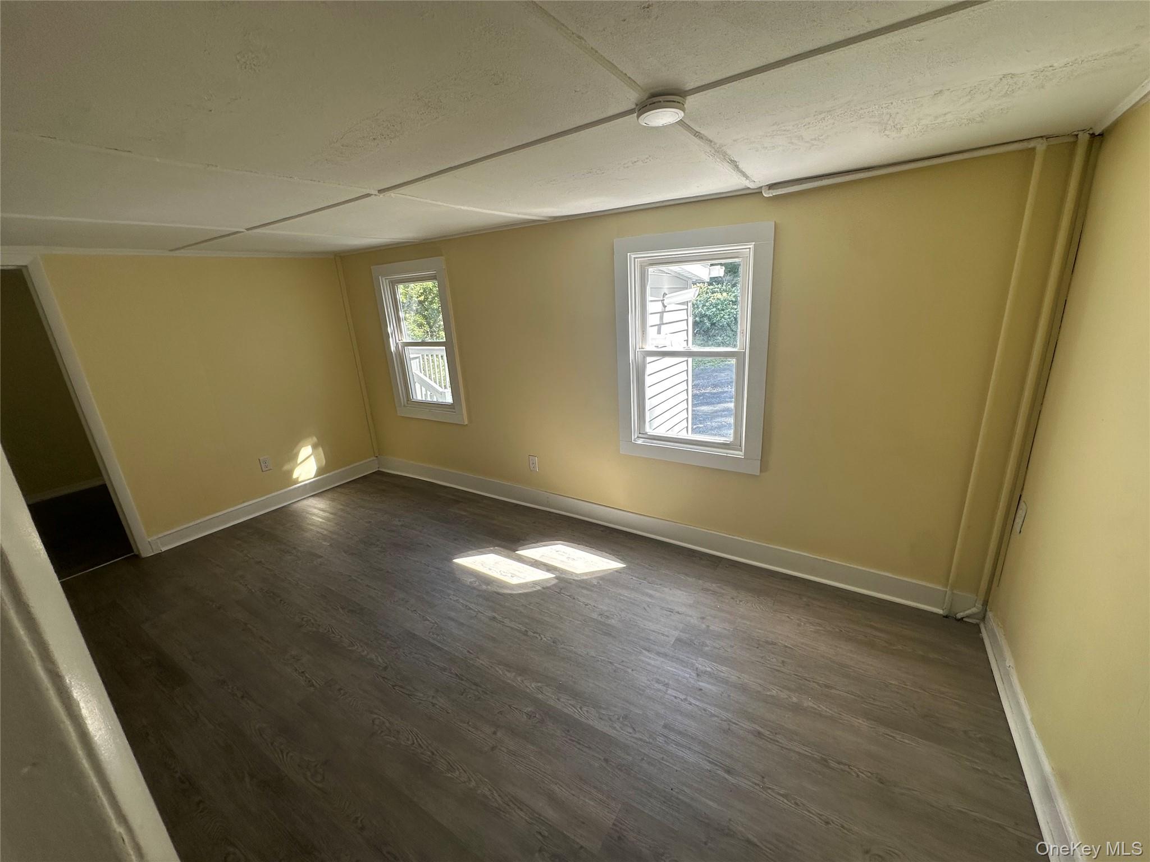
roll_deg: +4.2
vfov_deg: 85.7
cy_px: 431
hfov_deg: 102.1
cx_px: 575
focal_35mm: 14
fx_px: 465
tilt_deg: -16.0
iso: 40
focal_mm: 2.22
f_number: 2.2
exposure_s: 1/101
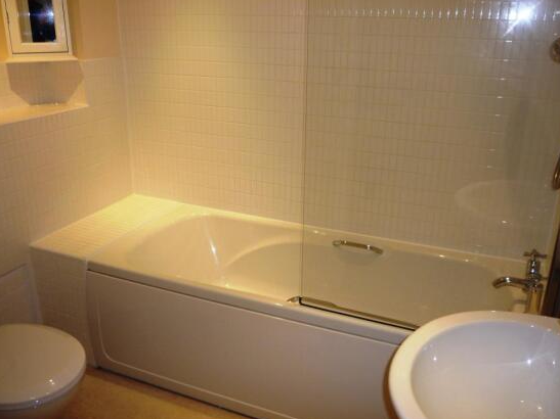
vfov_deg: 44.1
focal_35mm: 32
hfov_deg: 56.8
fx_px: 518
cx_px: 278
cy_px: 199
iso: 100
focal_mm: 5.2
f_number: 3.3
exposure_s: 1/30
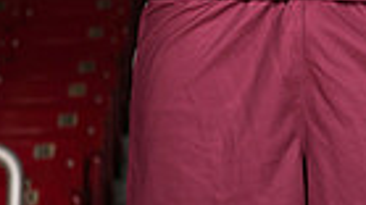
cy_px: -360
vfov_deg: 4.9
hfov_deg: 9.1
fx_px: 2299
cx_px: 295
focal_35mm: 237
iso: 250
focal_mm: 70
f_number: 6.3
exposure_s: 1/200
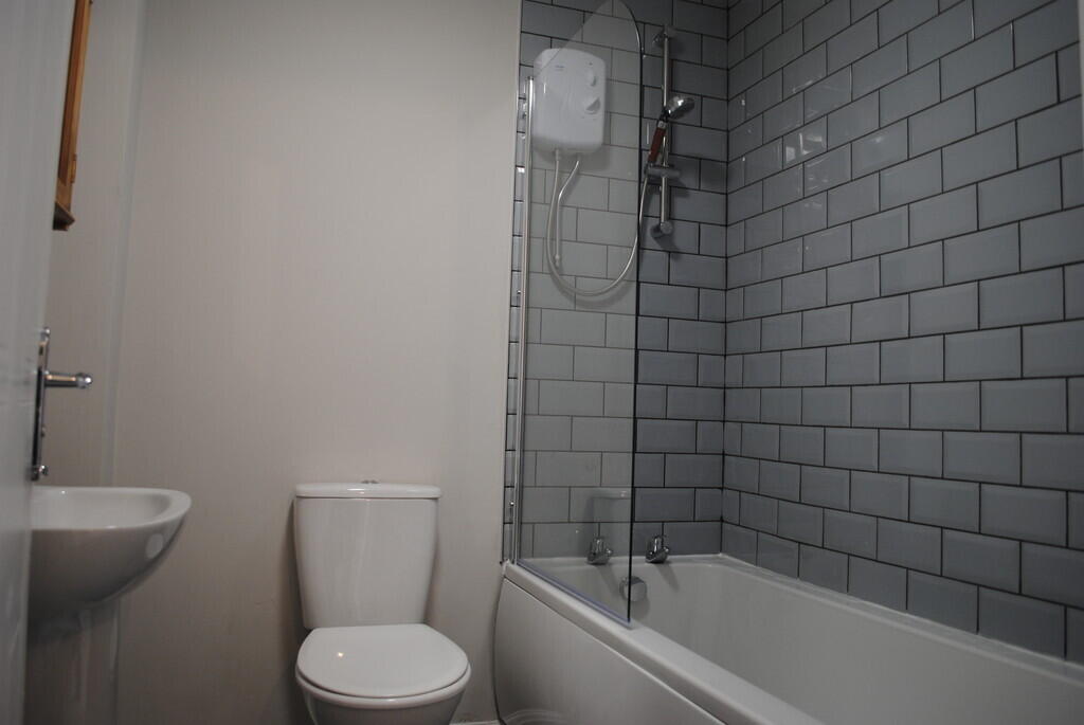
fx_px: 814
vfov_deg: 48.0
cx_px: 542
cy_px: 362
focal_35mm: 27
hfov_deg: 67.3
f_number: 3.5
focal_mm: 18
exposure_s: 1/30
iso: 220
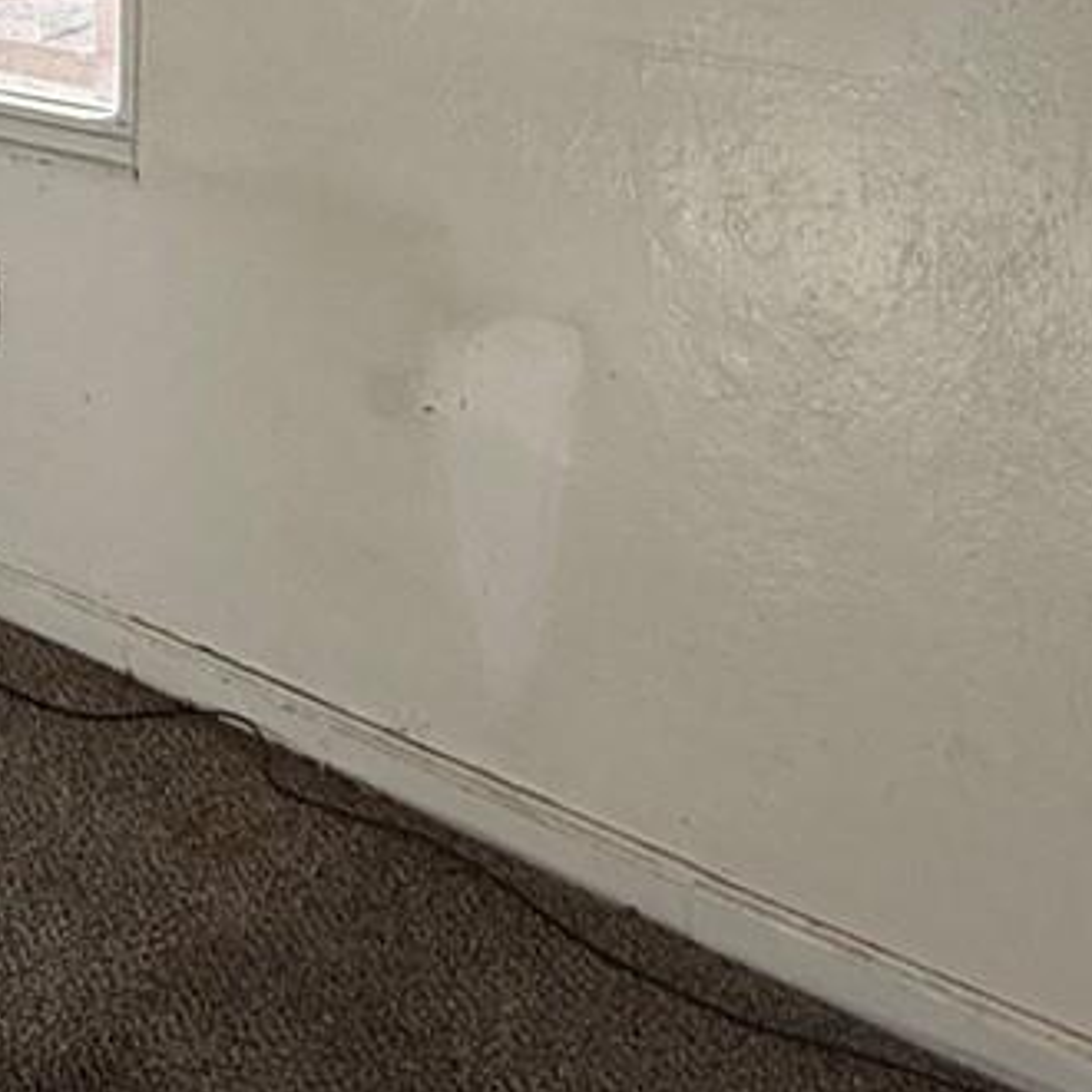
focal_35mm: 60
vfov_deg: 25.6
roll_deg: -0.3
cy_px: -225
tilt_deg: -1.1
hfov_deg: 25.5
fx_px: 2141
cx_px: -232
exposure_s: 1/271
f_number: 2.2
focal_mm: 2.22
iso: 64
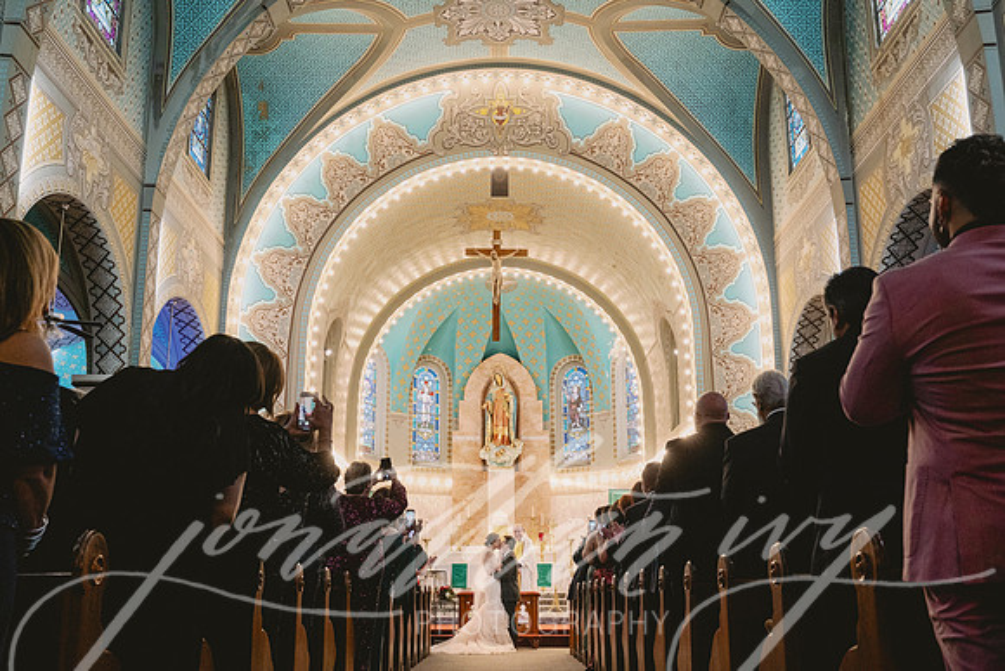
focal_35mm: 35
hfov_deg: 54.4
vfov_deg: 37.9
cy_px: 336
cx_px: 502
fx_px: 977
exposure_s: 1/125
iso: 3200
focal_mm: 35
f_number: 5.6
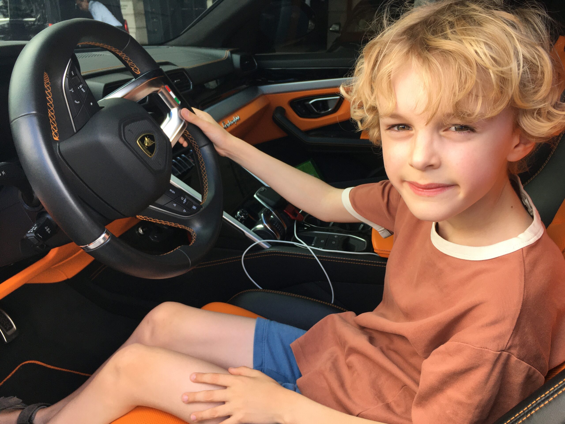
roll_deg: +0.3
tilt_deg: -22.5
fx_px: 473
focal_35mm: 29
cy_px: 212
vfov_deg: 48.2
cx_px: 282
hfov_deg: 61.7
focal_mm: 4.15
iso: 40
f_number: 2.2
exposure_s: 1/100
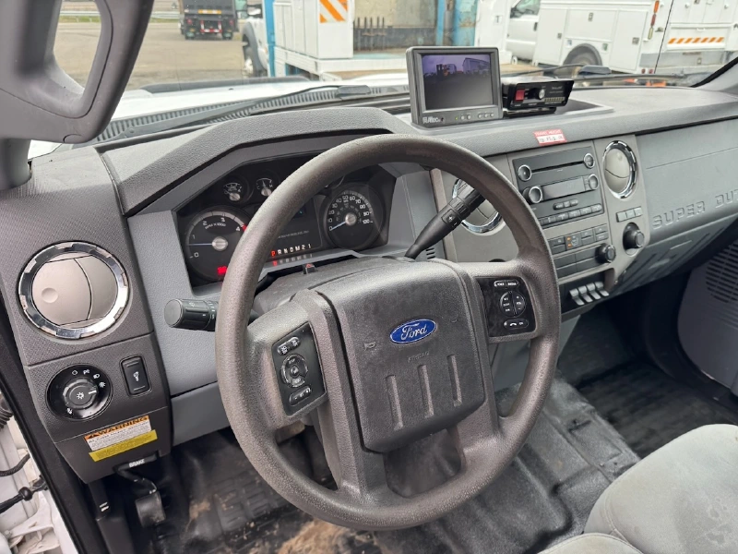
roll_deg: -1.6
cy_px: 277
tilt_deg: -30.9
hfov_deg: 71.6
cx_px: 369
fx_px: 512
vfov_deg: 56.8
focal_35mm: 24
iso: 160
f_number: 1.78
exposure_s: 1/121
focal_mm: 6.76
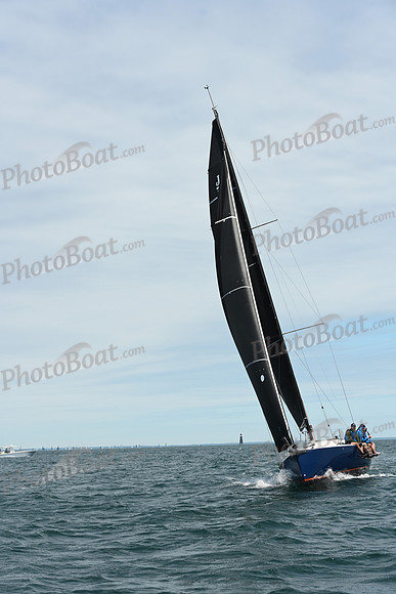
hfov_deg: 19.5
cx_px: 198
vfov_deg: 28.8
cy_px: 297
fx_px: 1154
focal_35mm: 70
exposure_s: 1/1000
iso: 320
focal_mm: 70
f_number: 8
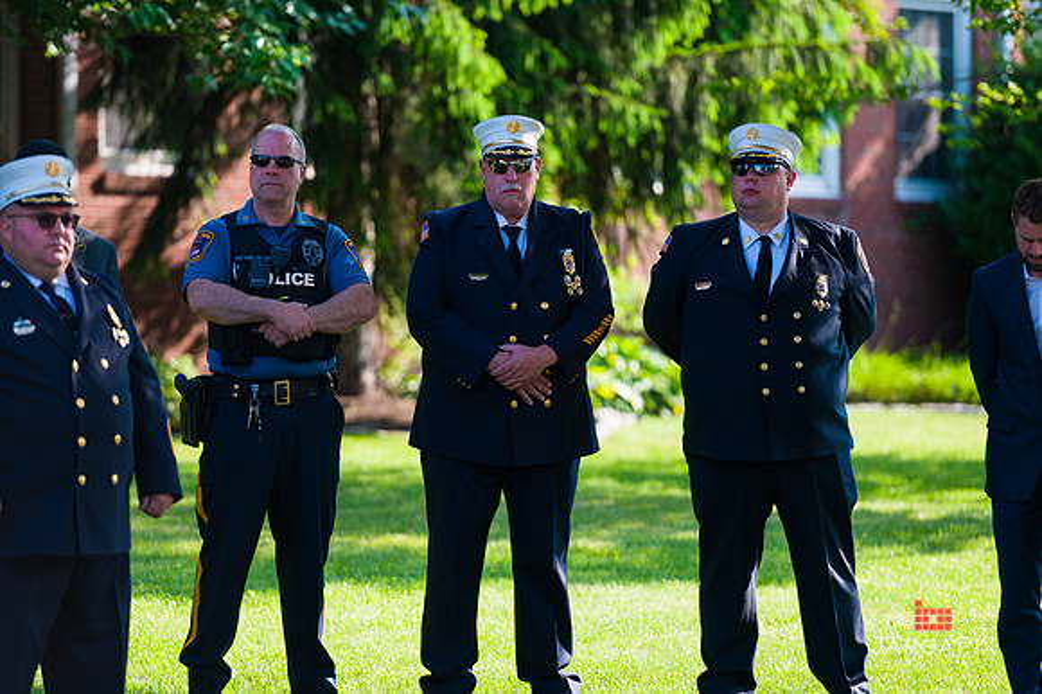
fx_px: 5785
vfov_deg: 6.9
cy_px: 347
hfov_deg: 10.3
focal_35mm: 200
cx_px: 521
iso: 200
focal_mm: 200
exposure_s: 1/640
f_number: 3.2
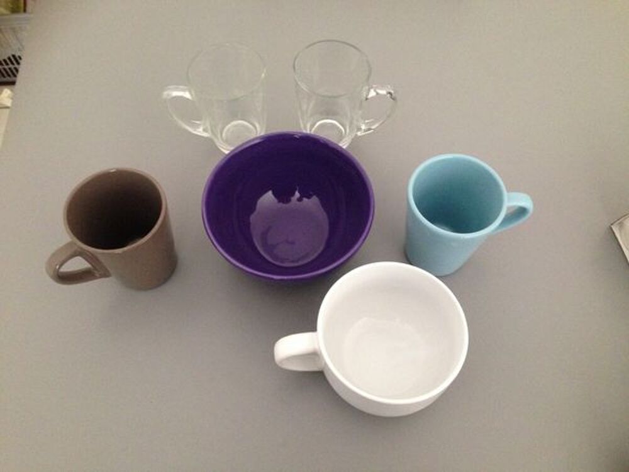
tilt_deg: -62.6
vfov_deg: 42.9
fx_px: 600
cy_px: 236
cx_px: 314
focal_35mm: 33
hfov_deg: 55.4
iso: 320
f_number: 2.4
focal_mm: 4.12
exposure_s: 1/17
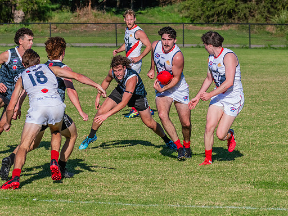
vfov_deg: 4.7
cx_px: 164
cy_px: 114
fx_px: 2621
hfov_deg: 6.3
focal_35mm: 315
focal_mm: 240
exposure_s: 1/1600
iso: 800
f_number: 11
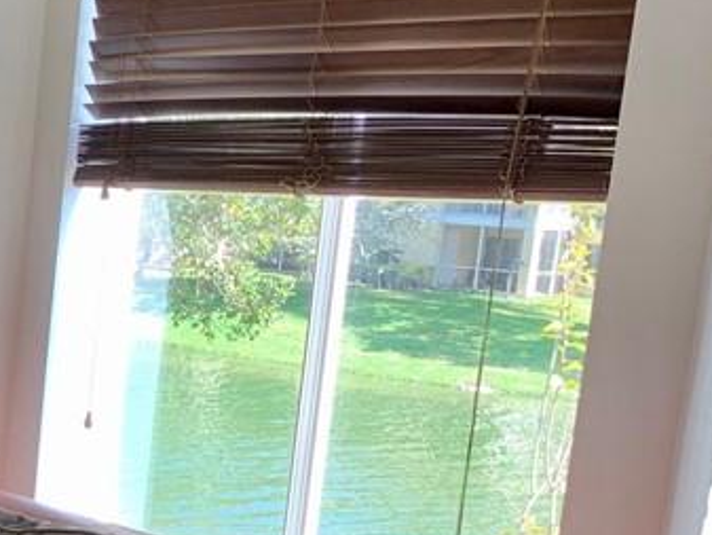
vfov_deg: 18.4
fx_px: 1625
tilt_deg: -12.2
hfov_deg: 21.3
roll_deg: -2.6
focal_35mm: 79
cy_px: 459
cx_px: -321
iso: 50
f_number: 1.8
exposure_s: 1/121
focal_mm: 4.25
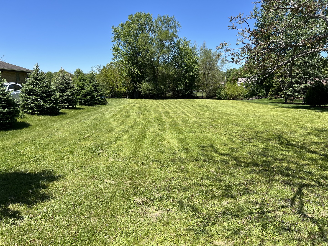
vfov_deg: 53.1
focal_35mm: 26
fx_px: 246
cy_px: 123
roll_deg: -0.2
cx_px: 164
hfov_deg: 67.3
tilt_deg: -10.8
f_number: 1.5
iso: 50
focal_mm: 5.7
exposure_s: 1/2994
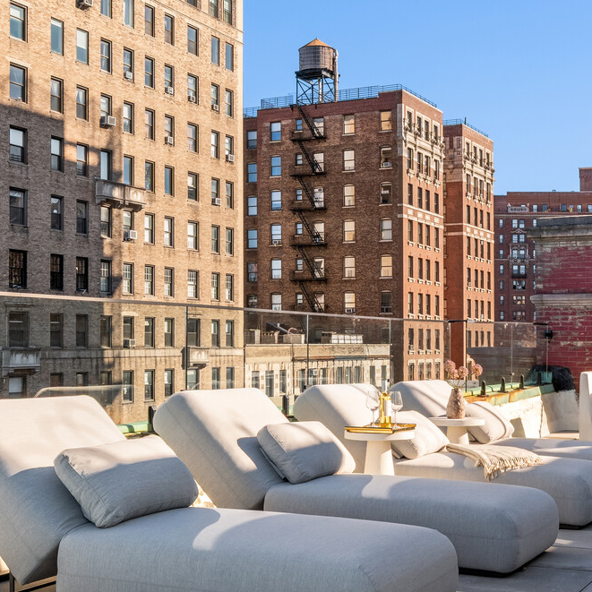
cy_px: 289
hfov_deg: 31.6
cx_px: 296
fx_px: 1045
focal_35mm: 54
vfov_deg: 31.6
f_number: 18
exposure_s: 1/80
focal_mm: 28
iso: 200
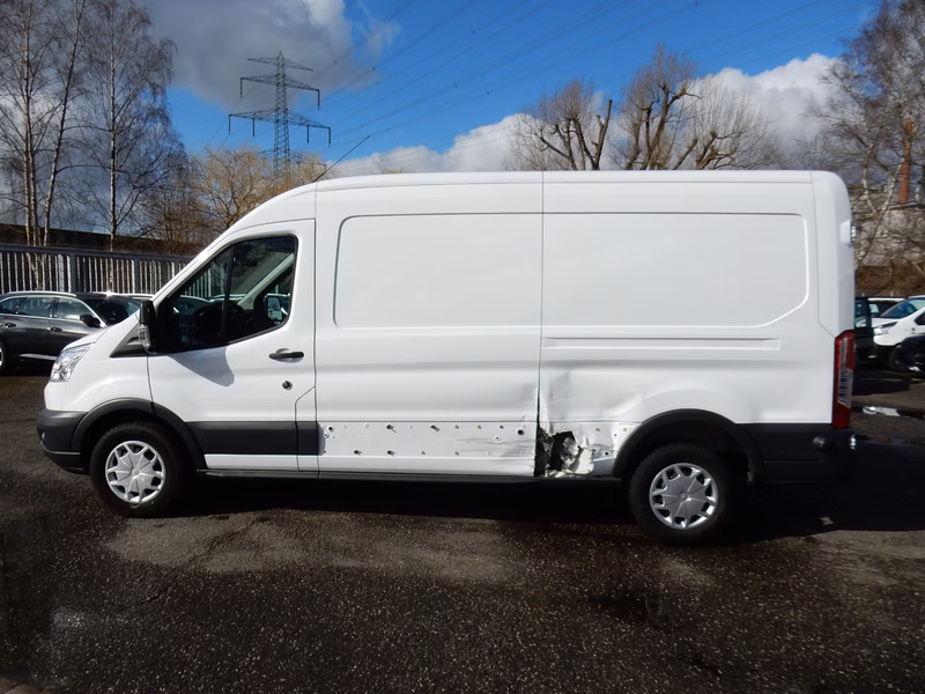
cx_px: 462
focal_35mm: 25
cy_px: 347
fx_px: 668
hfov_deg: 69.4
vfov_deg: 54.9
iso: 125
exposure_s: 1/2000
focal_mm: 4.5
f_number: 4.2
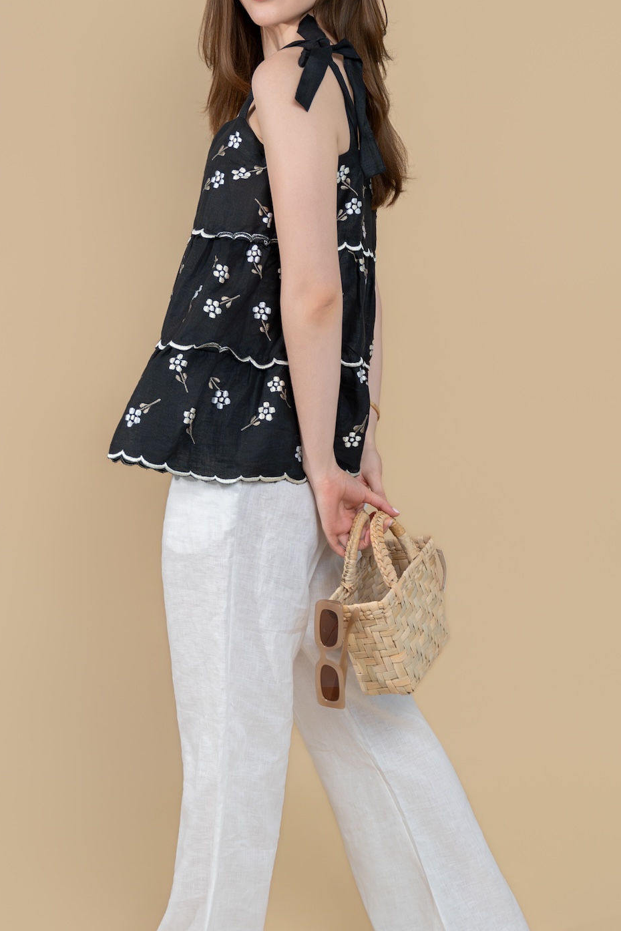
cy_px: 405
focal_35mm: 72
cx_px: 288
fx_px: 1861
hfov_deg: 18.9
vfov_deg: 28.1
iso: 1250
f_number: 2.8
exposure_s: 1/500
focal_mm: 44.6
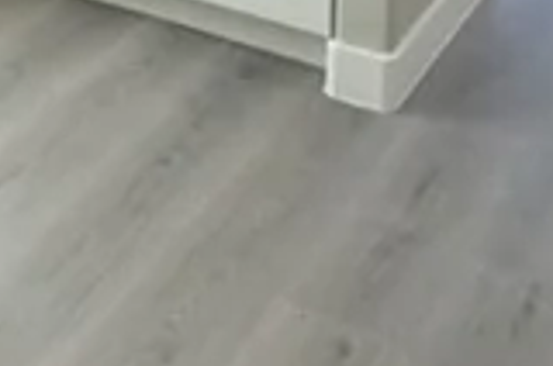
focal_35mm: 77
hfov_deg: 26.1
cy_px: -461
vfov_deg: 13.7
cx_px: 142
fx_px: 1180
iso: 1250
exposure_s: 1/125
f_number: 8
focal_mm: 12
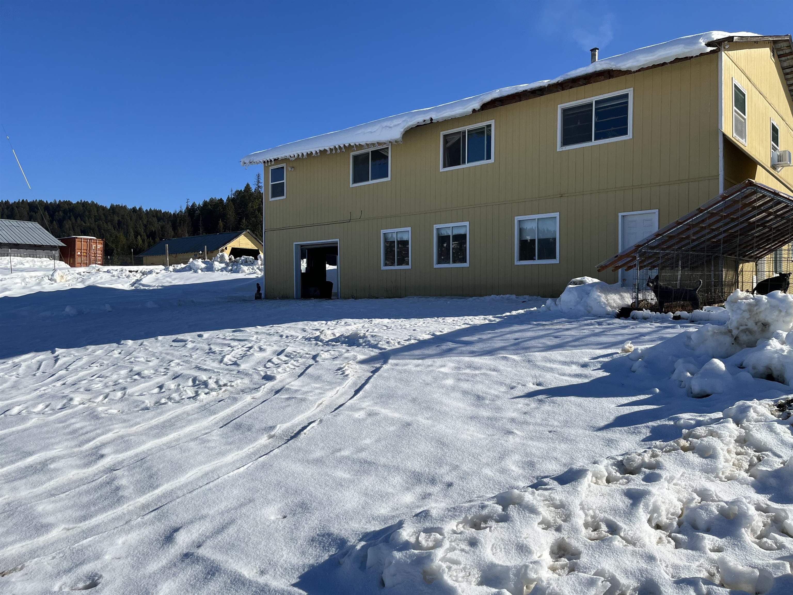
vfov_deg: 53.1
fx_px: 596
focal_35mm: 26
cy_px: 298
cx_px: 396
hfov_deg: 67.3
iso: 50
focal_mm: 5.1
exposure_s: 1/6897
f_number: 1.6
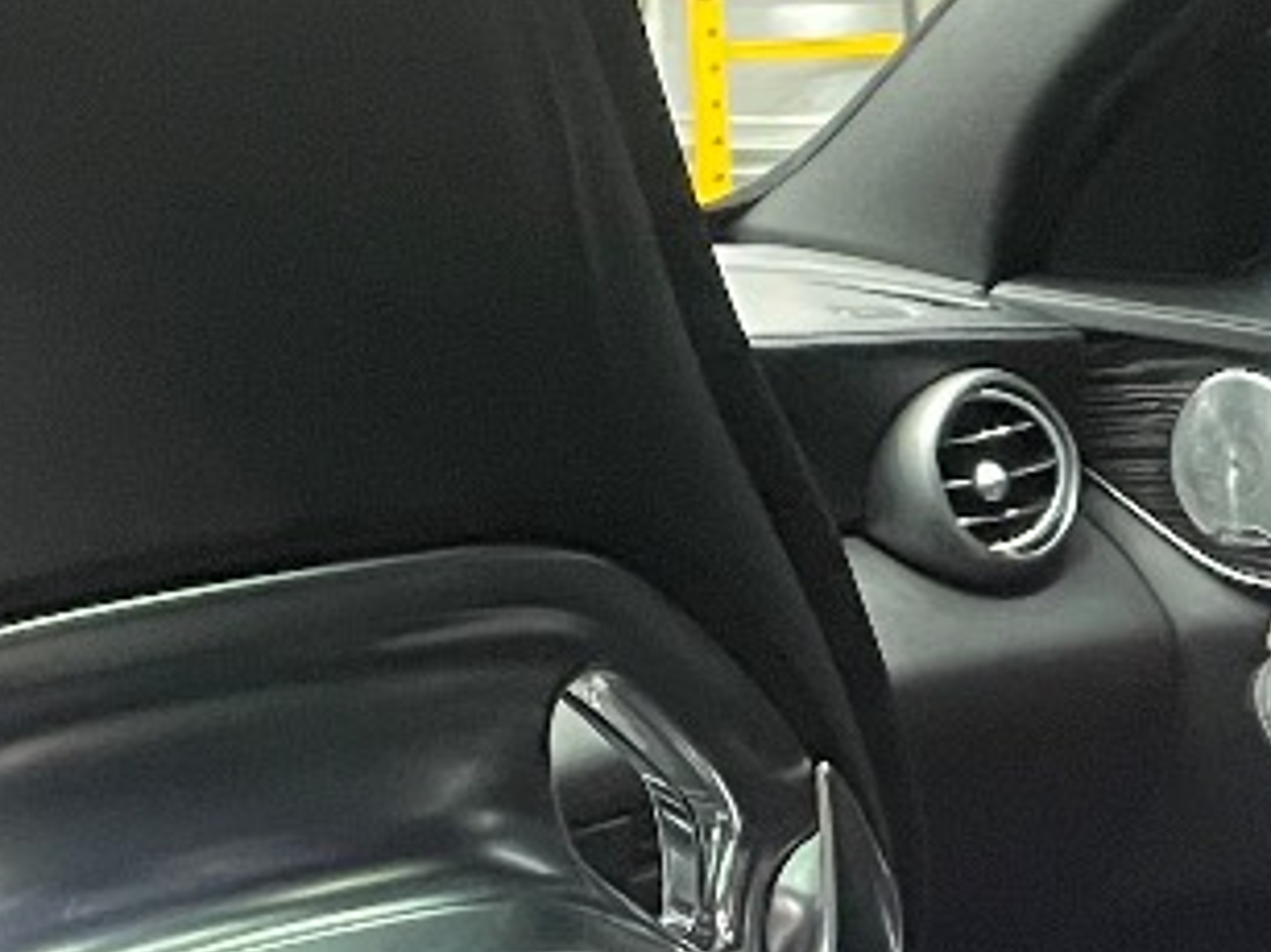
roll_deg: +2.0
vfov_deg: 11.9
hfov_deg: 15.9
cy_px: 1093
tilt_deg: -16.4
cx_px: 1263
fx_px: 4478
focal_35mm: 122
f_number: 1.6
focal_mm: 4.2
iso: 800
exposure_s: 1/30
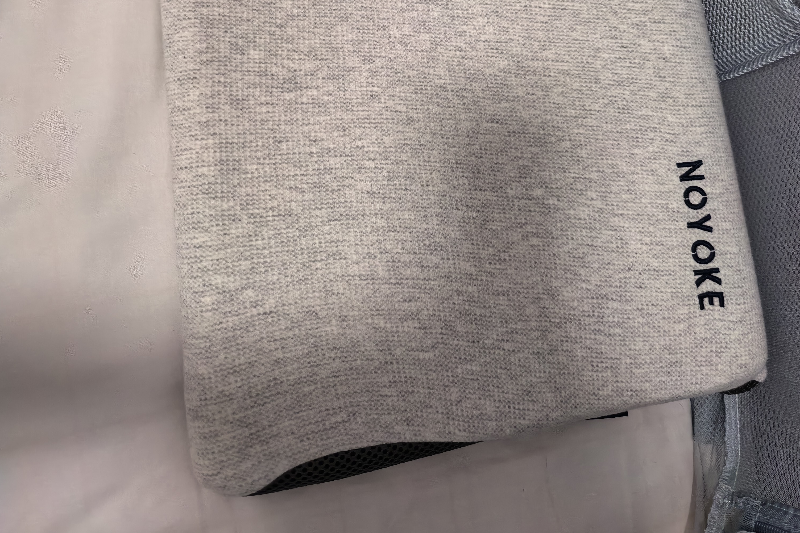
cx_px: 406
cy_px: 41
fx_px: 756
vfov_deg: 36.2
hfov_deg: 55.8
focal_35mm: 34
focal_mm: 6.98
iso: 800
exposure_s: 1/100
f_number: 1.4
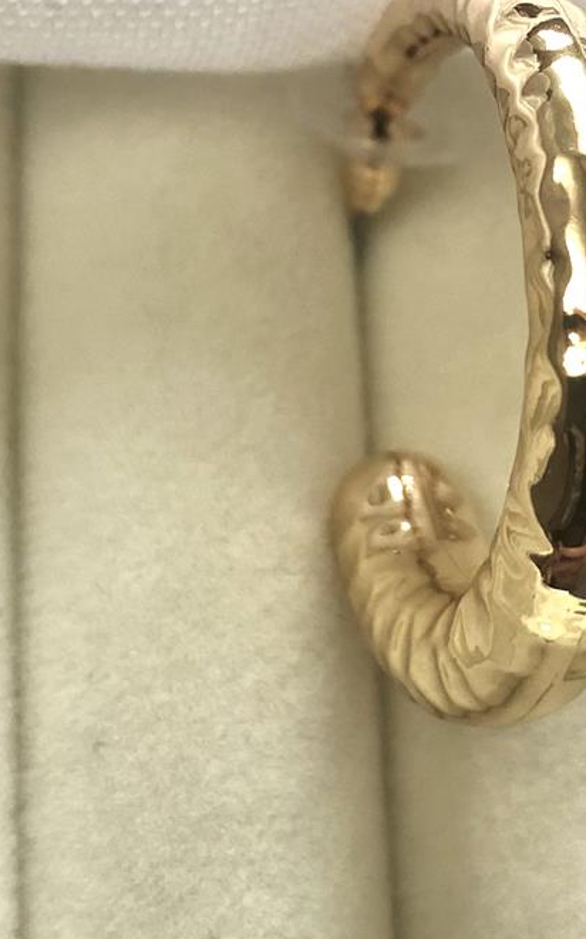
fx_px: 1841
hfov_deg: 17.7
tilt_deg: -59.4
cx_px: 573
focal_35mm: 72
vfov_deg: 28.4
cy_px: 293
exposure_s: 1/30
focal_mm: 3.99
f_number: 1.8
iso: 40
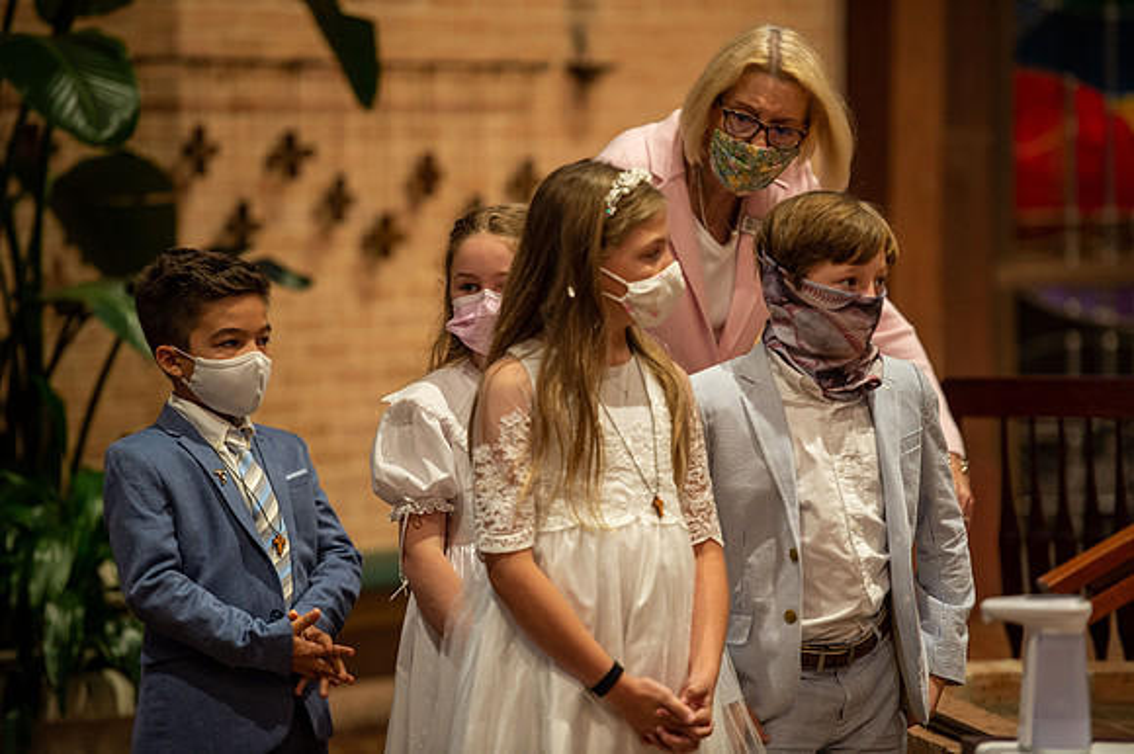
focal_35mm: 180
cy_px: 377
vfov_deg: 7.6
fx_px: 5667
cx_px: 567
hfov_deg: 11.4
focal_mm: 180
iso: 1600
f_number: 2.8
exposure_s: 1/100
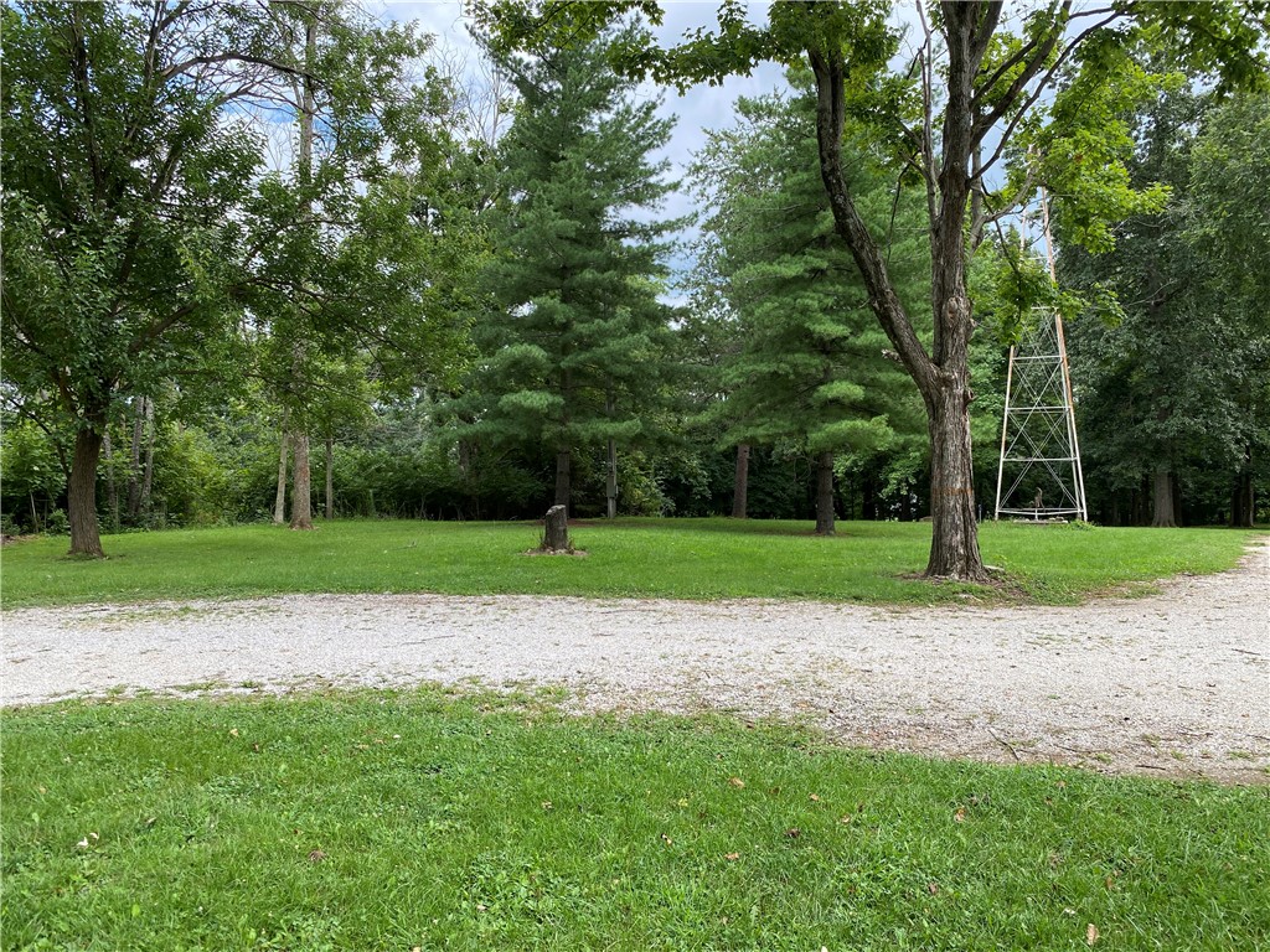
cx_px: 635
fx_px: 954
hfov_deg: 67.3
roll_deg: +0.5
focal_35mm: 26
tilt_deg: +0.5
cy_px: 476
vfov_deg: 53.1
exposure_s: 1/606
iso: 32
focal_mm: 4.25
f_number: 1.8
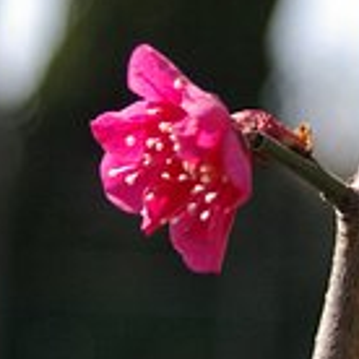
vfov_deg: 9.5
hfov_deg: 9.5
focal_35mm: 185
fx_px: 2166
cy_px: 177
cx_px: 174
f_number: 4.5
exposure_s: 1/2000
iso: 800
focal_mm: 39
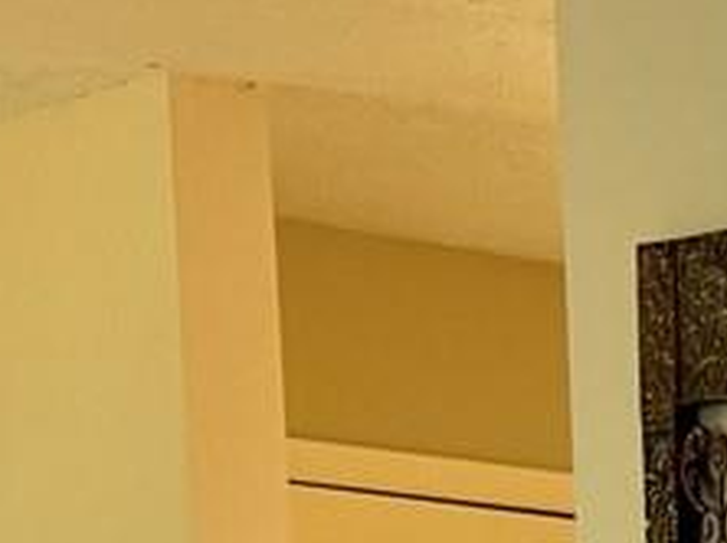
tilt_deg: -6.9
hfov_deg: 8.6
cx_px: 2486
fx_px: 3629
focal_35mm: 173
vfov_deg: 7.8
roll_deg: -1.7
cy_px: 1433
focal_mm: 6.76
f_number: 1.78
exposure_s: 1/60
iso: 160
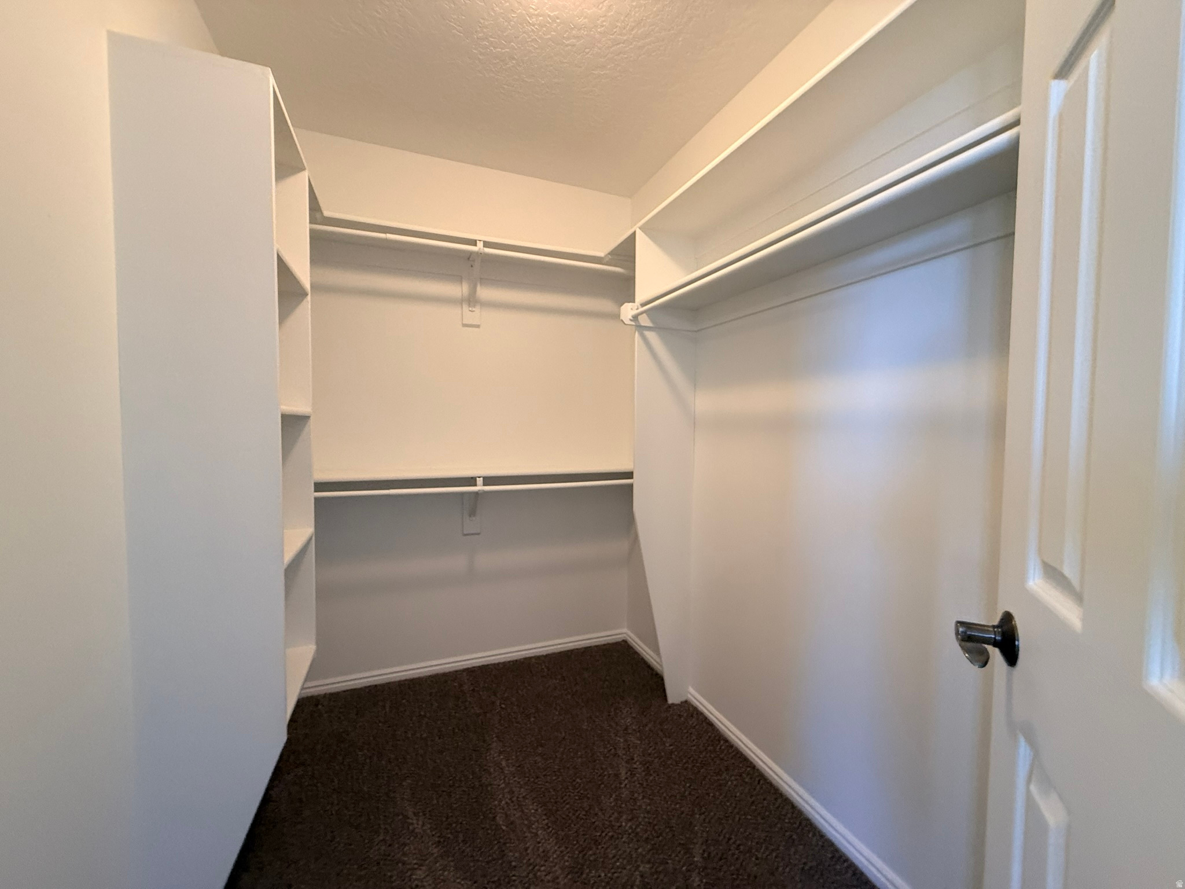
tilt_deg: -4.1
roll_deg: -0.2
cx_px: 592
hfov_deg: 102.1
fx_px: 479
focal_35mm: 14
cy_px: 444
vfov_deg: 85.7
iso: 320
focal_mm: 2.22
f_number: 2.2
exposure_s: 1/60
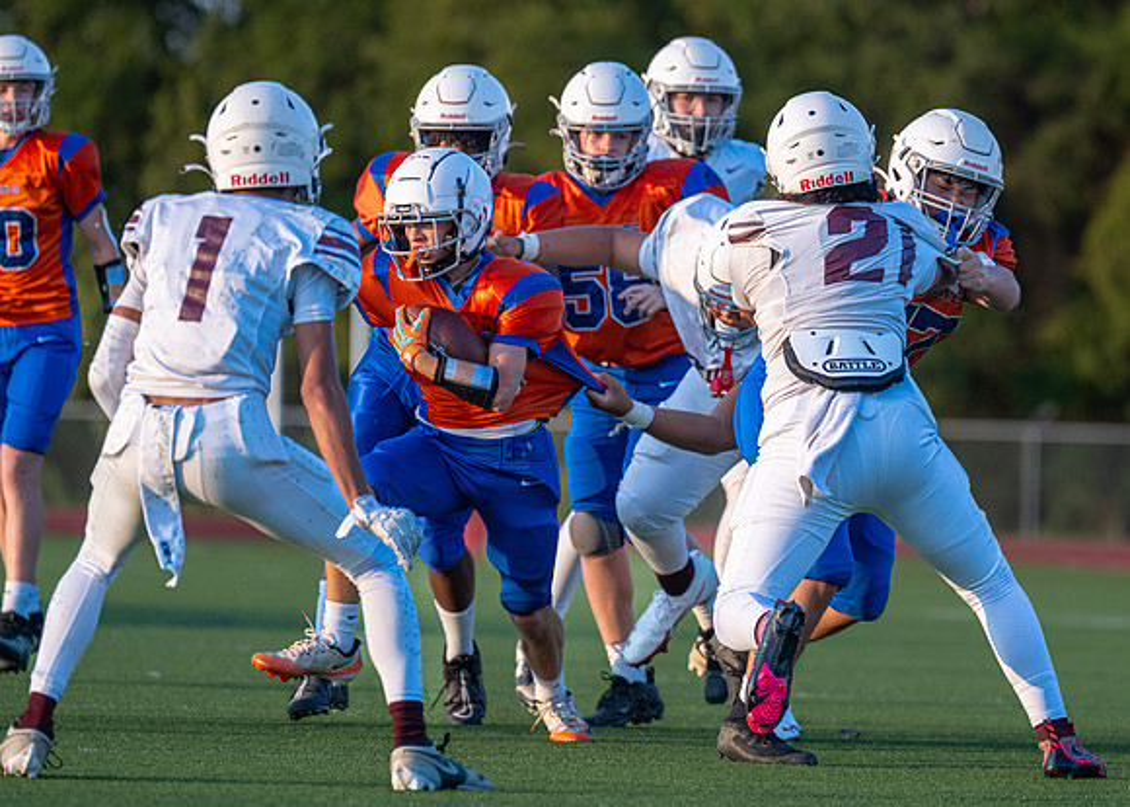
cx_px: 743
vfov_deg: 3.5
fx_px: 13381
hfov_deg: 4.8
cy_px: 337
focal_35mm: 417
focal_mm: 280
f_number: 4
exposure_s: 1/1600
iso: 500
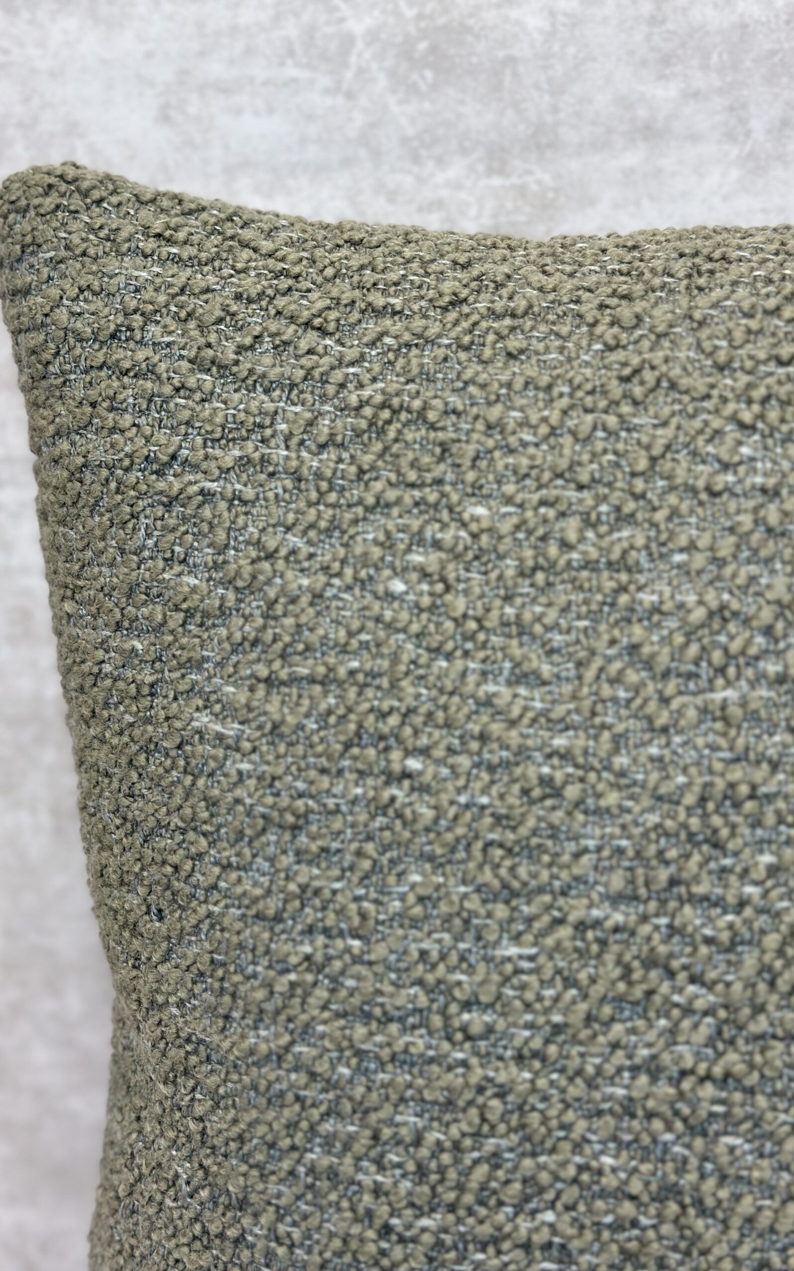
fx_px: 1766
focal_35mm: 51
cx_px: 342
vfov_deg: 39.6
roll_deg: +4.0
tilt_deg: -15.6
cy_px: 636
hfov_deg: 25.3
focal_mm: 6.86
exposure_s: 1/178
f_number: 1.78
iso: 64
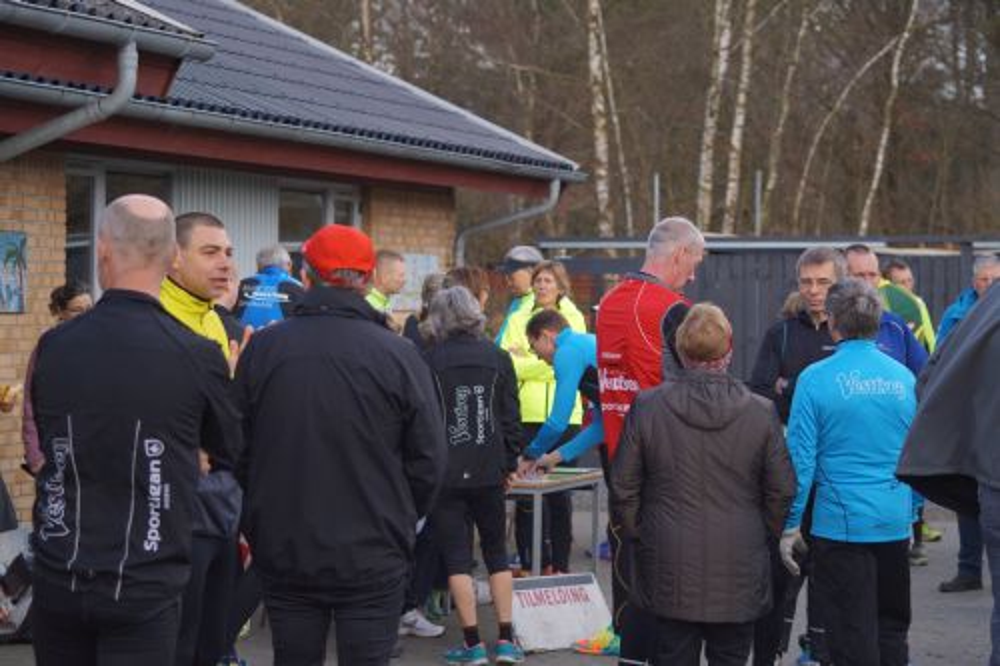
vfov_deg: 13.0
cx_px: 500
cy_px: 333
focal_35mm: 105
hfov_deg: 19.5
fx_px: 2916
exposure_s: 1/200
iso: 100
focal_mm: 70
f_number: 4
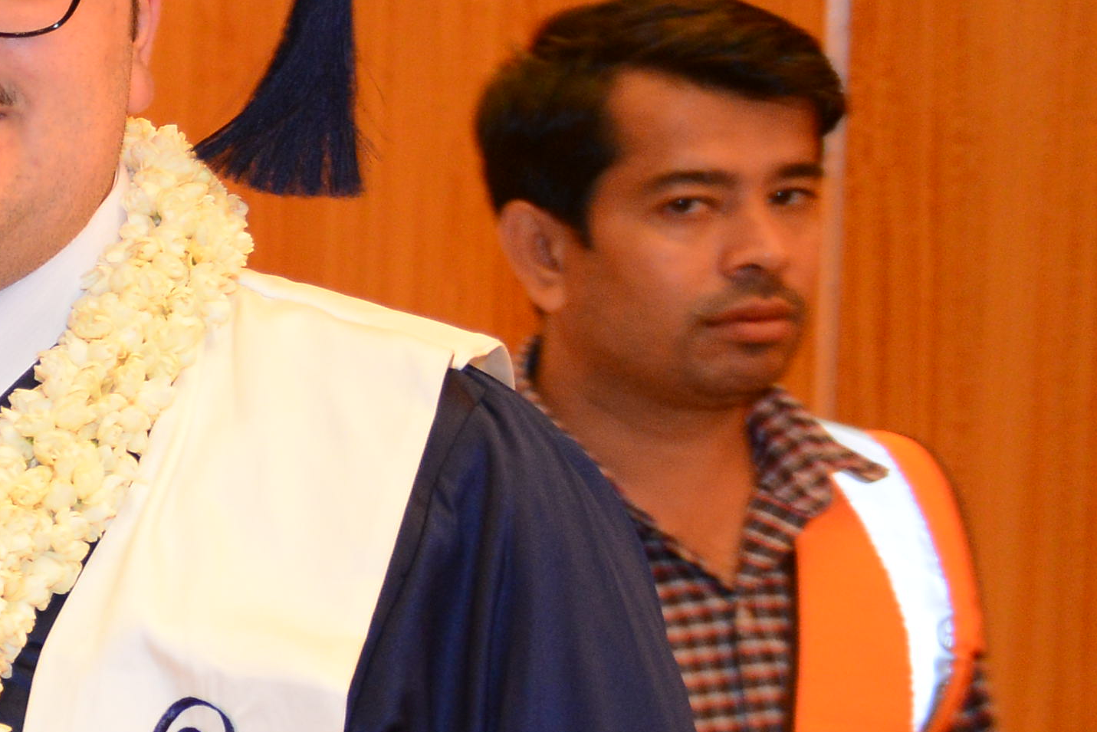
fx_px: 5486
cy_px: 713
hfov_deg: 9.8
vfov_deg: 7.6
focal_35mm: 180
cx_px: -1667
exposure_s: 1/100
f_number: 2.8
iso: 1000
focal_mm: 35
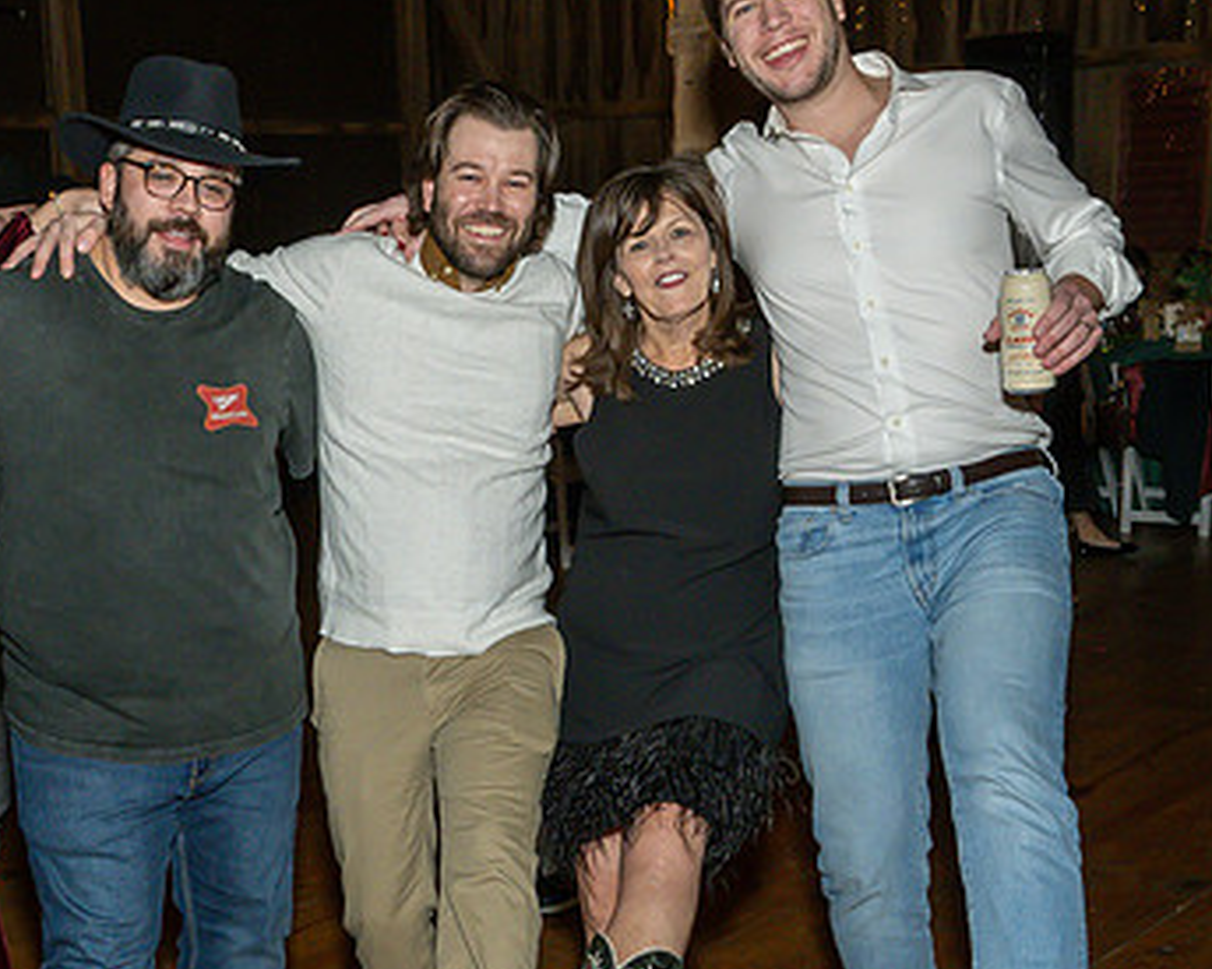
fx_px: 1793
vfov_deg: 30.2
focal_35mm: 50
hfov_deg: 36.9
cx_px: 399
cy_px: 538
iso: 640
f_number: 8
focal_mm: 17
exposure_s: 1/250
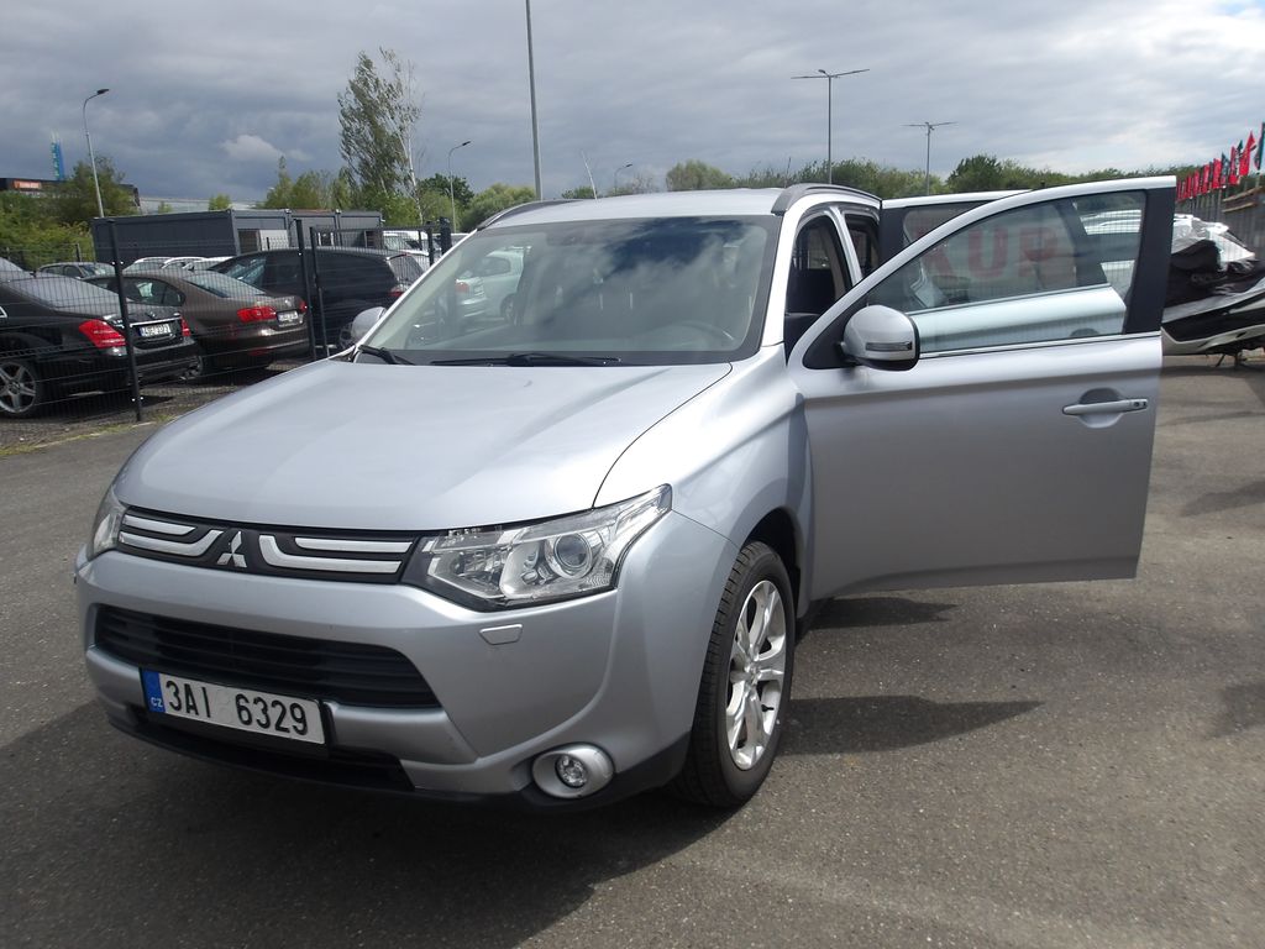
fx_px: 987
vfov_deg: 51.4
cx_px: 632
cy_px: 474
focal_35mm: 27
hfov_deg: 65.3
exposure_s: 1/169
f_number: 10.4
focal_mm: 4.9
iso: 100
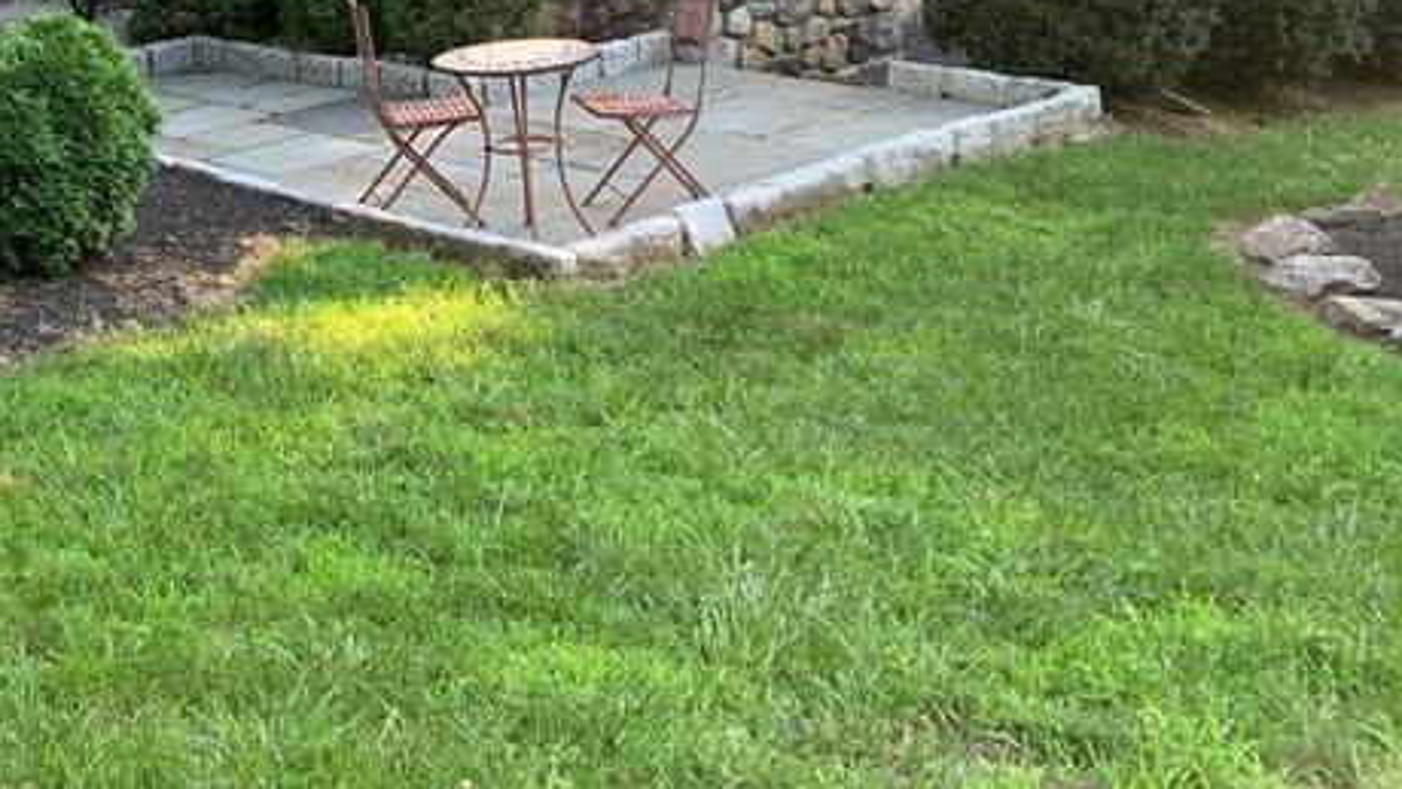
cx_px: 88
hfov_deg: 31.4
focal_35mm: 63
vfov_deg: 18.3
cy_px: -110
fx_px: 2343
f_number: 1.8
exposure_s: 1/121
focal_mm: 4.25
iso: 64
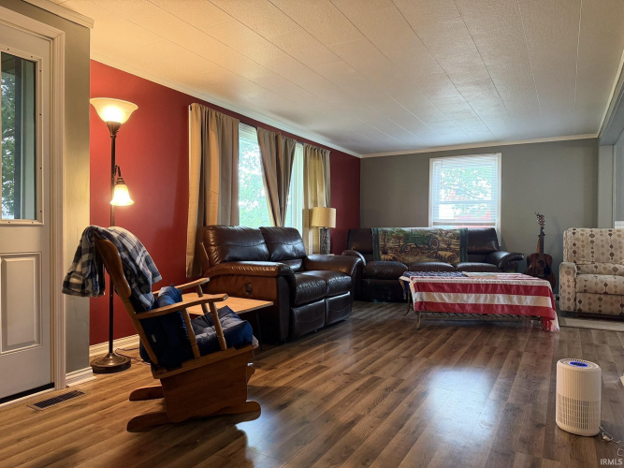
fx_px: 433
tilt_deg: -0.7
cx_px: 312
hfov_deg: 71.6
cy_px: 234
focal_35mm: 24
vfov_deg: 56.8
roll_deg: -0.4
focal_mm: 6.76
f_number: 1.78
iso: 400
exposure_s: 1/60
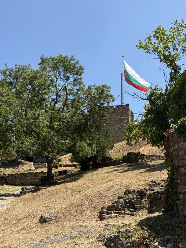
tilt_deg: +15.7
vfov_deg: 39.7
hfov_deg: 30.3
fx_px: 344
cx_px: 93
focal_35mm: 48
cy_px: 124
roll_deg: -1.2
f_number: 1.78
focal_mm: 6.76
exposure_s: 1/3891
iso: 64
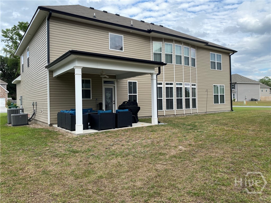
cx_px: 136
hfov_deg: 67.3
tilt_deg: +0.8
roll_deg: +1.1
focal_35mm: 26
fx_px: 204
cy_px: 102
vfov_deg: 53.1
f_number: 1.8
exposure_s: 1/852
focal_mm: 4.25
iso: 32
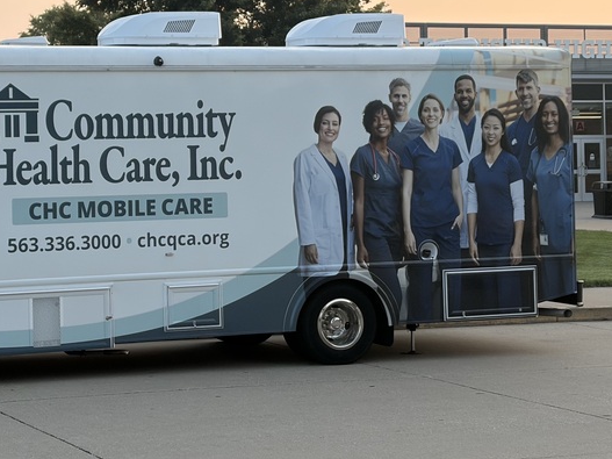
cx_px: 161
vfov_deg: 14.6
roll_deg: +1.6
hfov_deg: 19.3
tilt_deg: +1.4
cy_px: 108
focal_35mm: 101
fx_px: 1785
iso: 32
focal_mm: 5.96
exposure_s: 1/500
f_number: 1.6
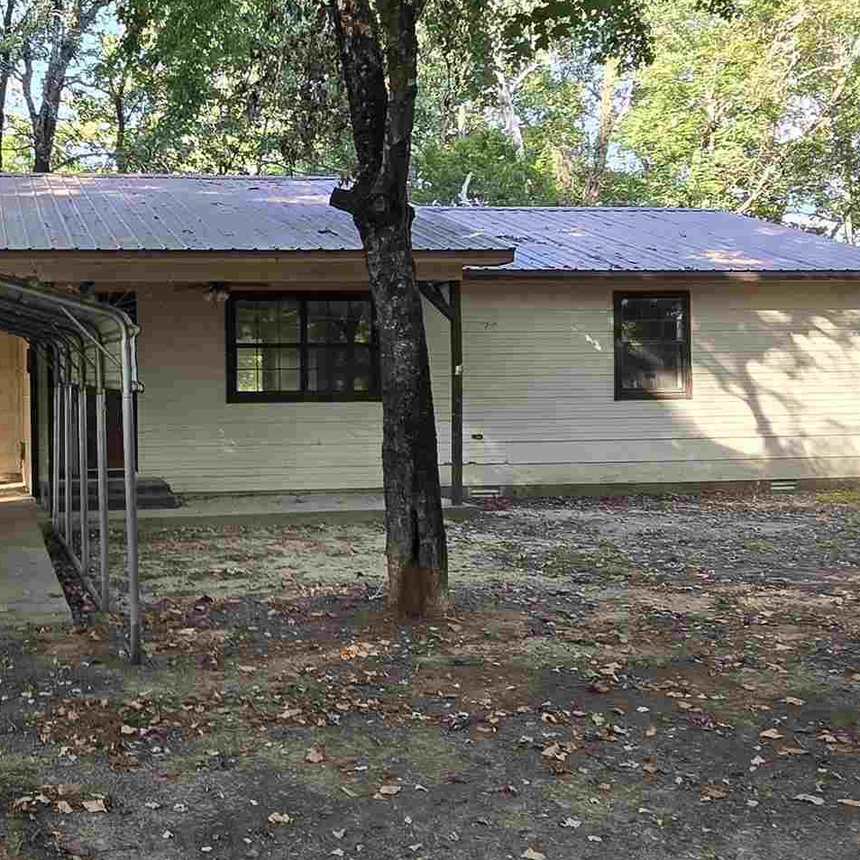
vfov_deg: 44.9
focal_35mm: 37
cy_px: 424
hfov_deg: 42.1
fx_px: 1040
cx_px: 124
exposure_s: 1/120
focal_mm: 2.2
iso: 64
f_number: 2.2
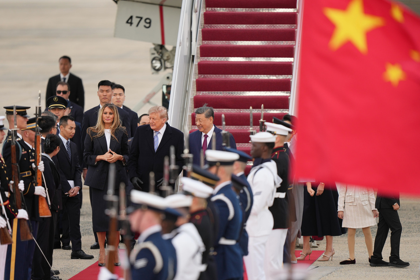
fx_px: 5013
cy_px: 139
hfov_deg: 4.8
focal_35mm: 430
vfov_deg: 3.2
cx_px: 206
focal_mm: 400
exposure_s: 1/1000
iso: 320
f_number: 2.8
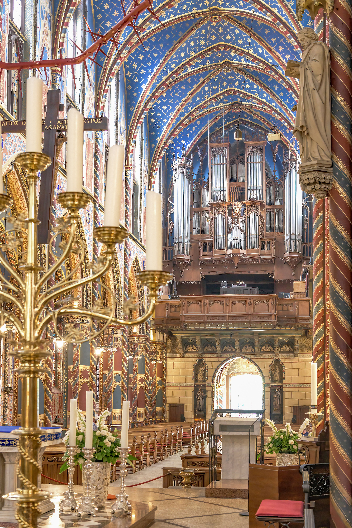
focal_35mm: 48
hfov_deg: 28.1
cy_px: 264
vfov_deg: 41.1
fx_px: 704
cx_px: 176
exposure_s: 1/15
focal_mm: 48
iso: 1250
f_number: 5.6
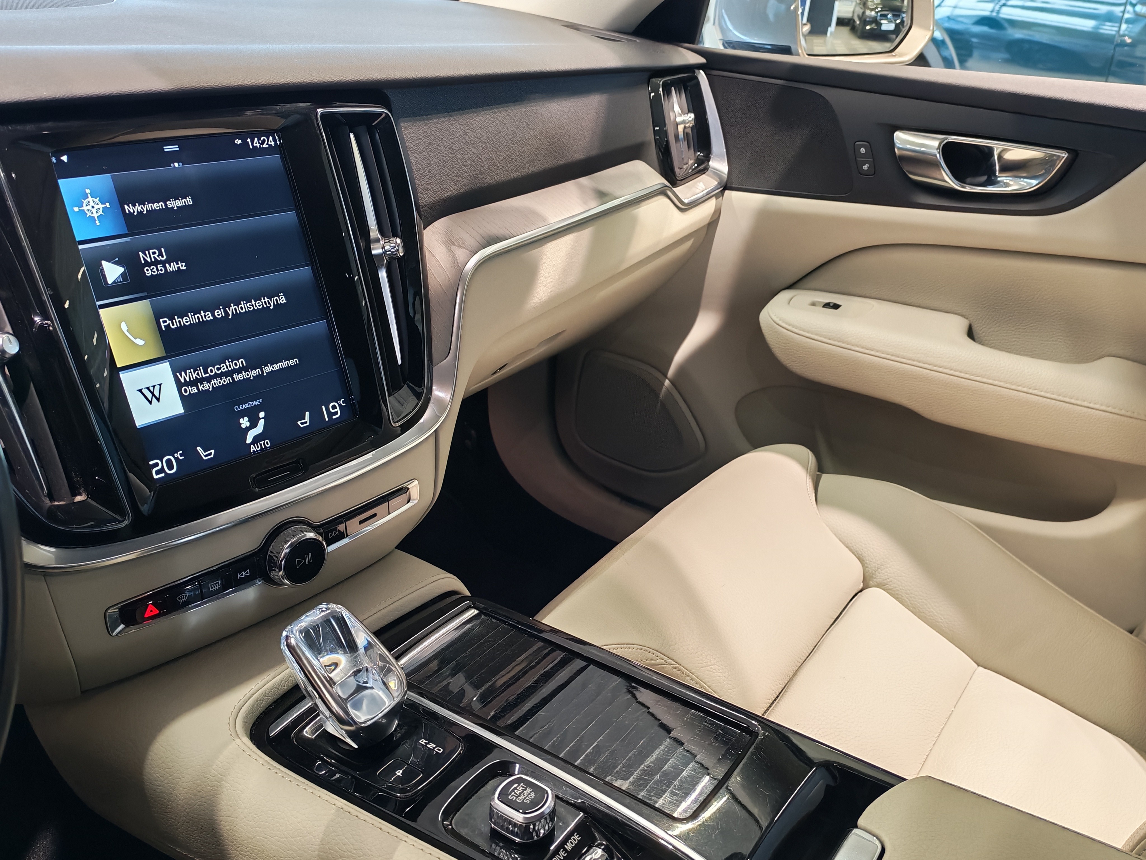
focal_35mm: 31
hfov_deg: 58.4
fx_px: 1026
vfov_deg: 45.4
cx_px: 573
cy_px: 430
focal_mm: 6.12
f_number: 1.9
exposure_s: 1/100
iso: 403
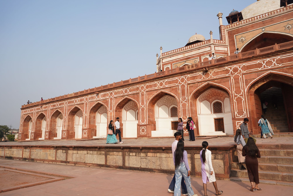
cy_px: 98
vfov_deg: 53.1
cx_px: 146
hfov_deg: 73.7
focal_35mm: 24
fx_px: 195
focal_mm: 24
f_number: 11
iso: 100
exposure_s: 1/100
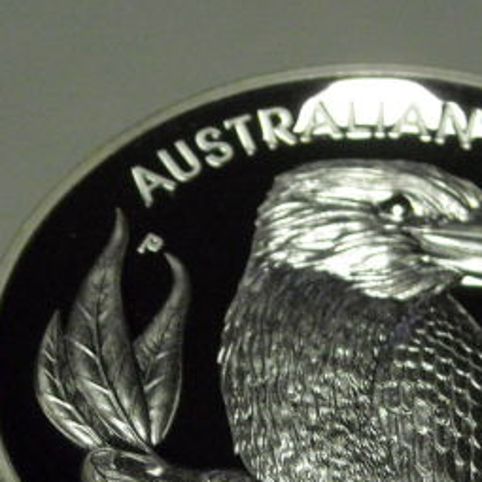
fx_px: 3434
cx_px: 340
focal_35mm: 218
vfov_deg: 8.0
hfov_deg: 8.0
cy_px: 361
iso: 400
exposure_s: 1/88
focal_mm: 17.1
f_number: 4.7
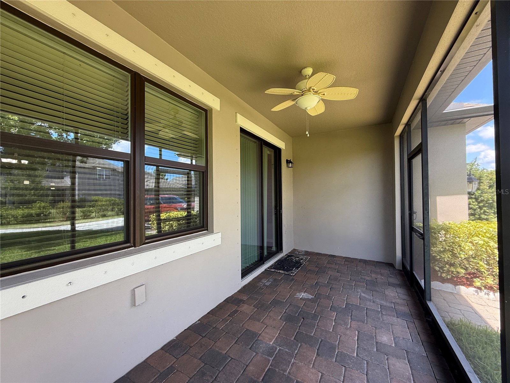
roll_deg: +0.3
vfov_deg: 85.7
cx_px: 255
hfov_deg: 102.1
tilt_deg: +1.5
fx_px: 206
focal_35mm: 14
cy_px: 192
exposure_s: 1/99
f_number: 2.2
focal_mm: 2.22
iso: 80
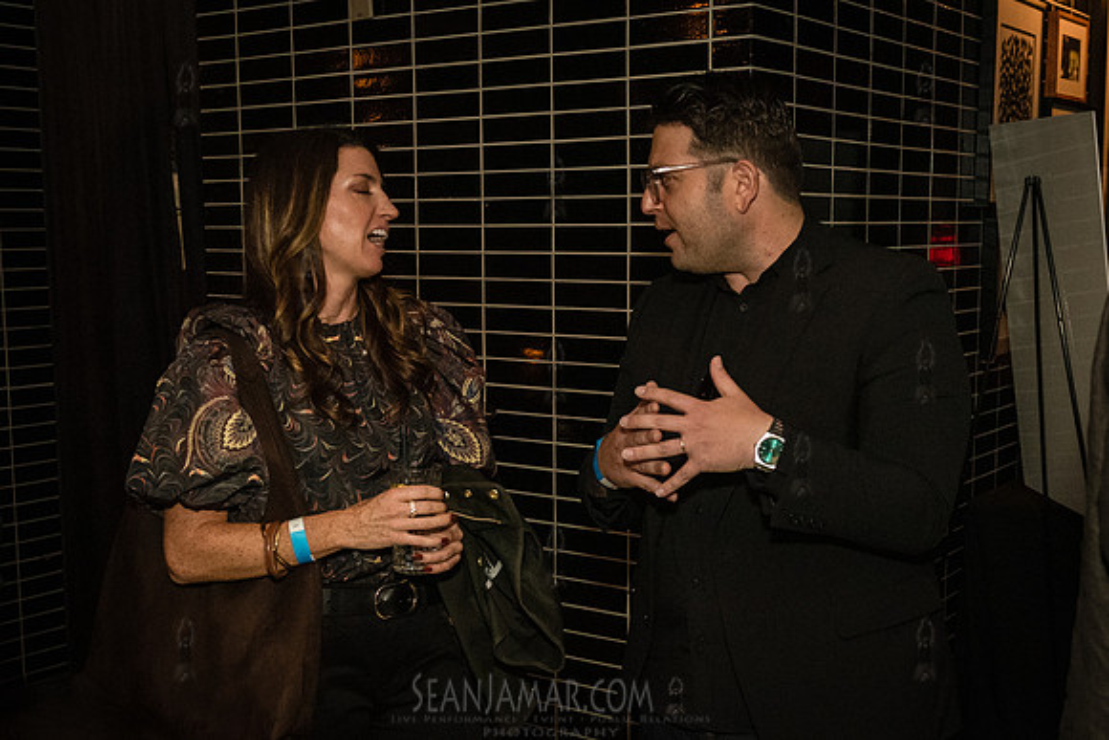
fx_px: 1409
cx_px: 565
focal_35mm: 46
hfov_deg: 43.0
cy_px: 417
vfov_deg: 29.4
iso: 6400
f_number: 4
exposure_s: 1/200
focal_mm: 32
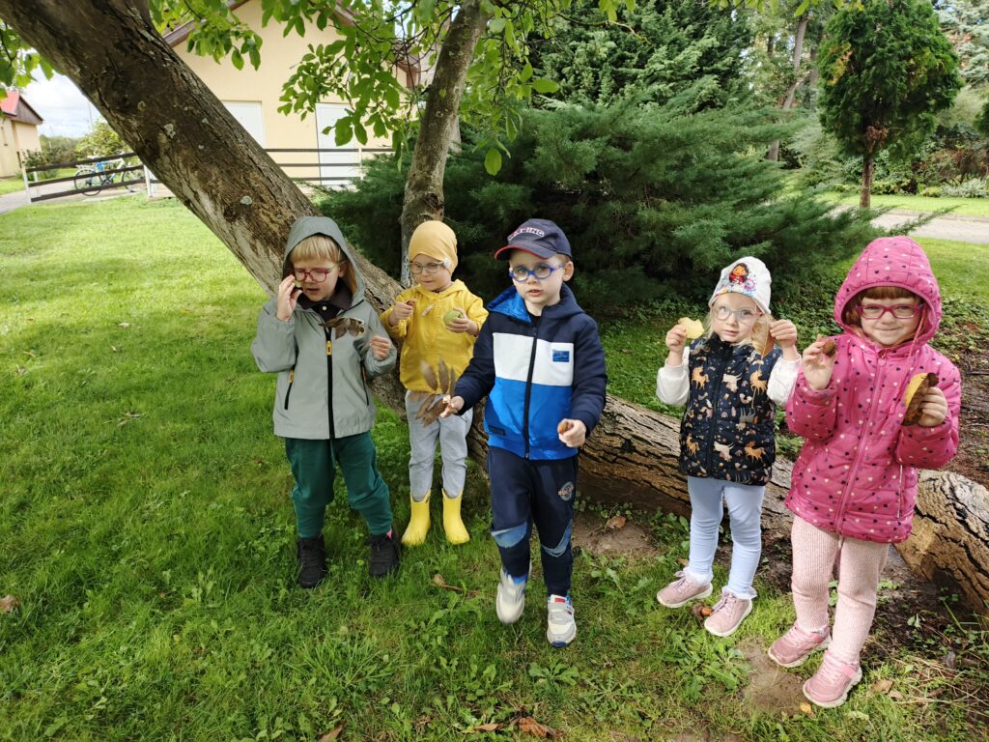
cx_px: 494
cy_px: 371
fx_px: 657
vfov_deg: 58.9
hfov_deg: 73.9
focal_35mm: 23
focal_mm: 5.89
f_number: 1.8
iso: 236
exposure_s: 1/100
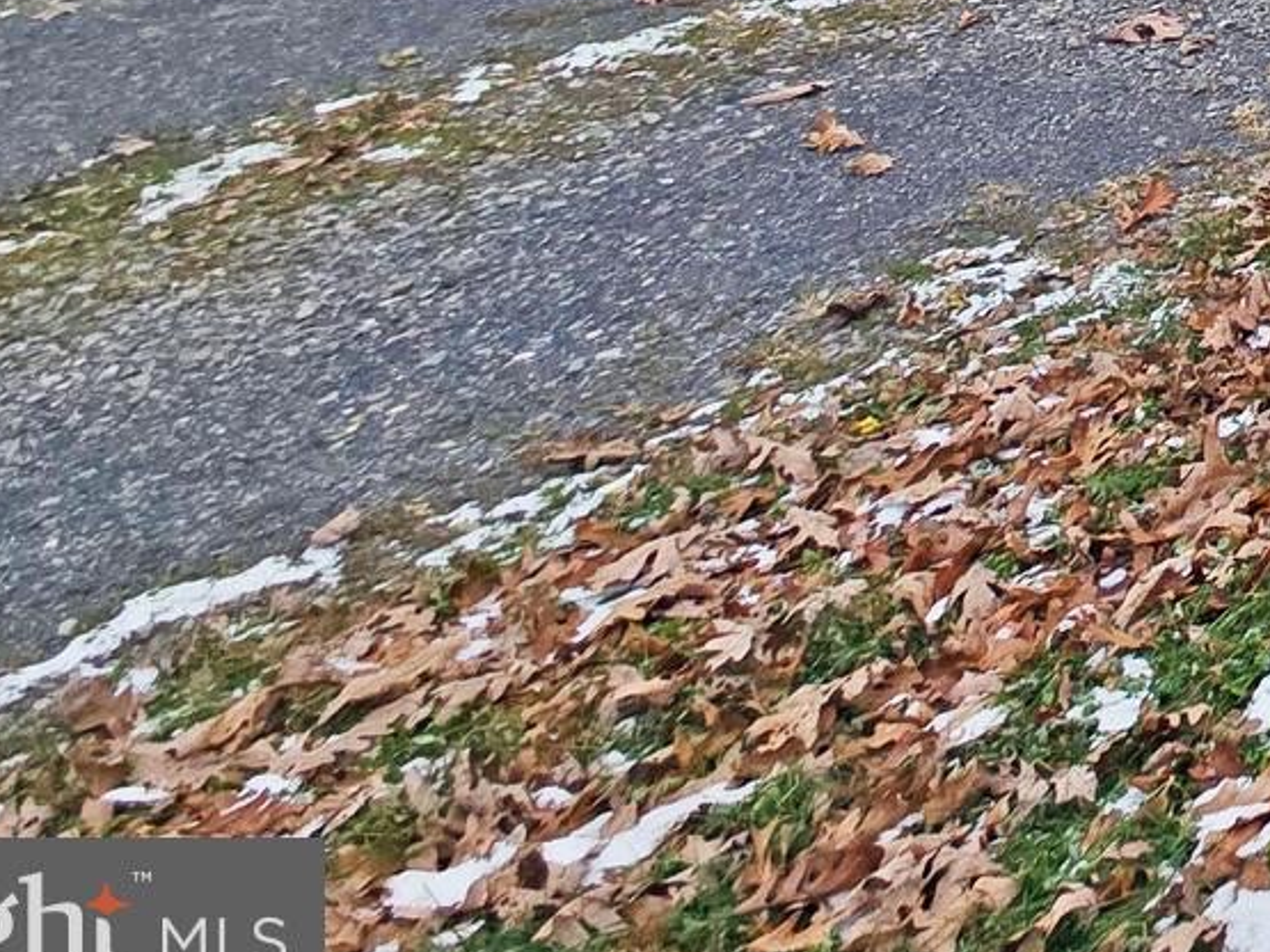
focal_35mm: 48
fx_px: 1761
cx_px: 2096
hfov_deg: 24.8
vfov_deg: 21.1
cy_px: -732
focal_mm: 2.2
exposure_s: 1/430
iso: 50
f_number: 2.2
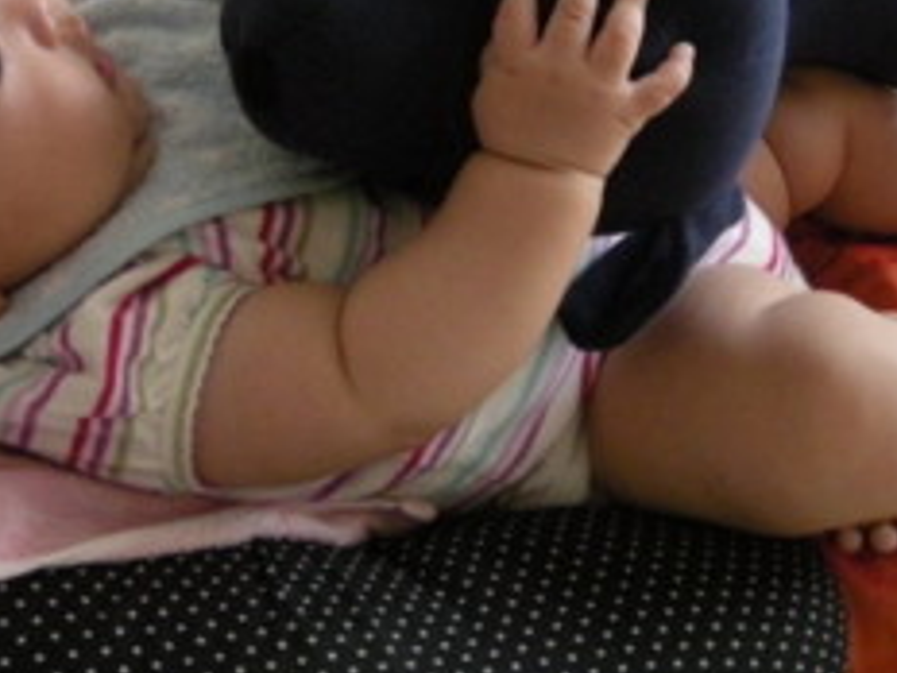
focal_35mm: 68
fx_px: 1762
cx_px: 363
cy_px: 50
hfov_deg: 28.5
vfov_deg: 21.1
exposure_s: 1/53
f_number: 2.8
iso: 400
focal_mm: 5.7
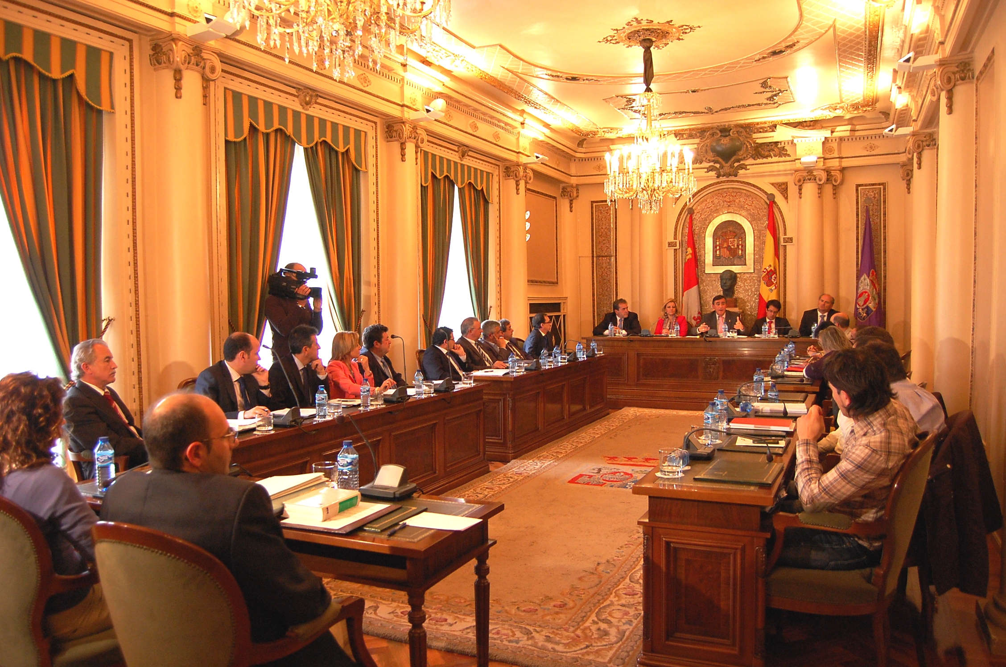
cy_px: 334
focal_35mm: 27
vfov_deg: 47.8
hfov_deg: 67.5
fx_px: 753
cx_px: 503
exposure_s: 1/80
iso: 800
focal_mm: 18
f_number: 3.5
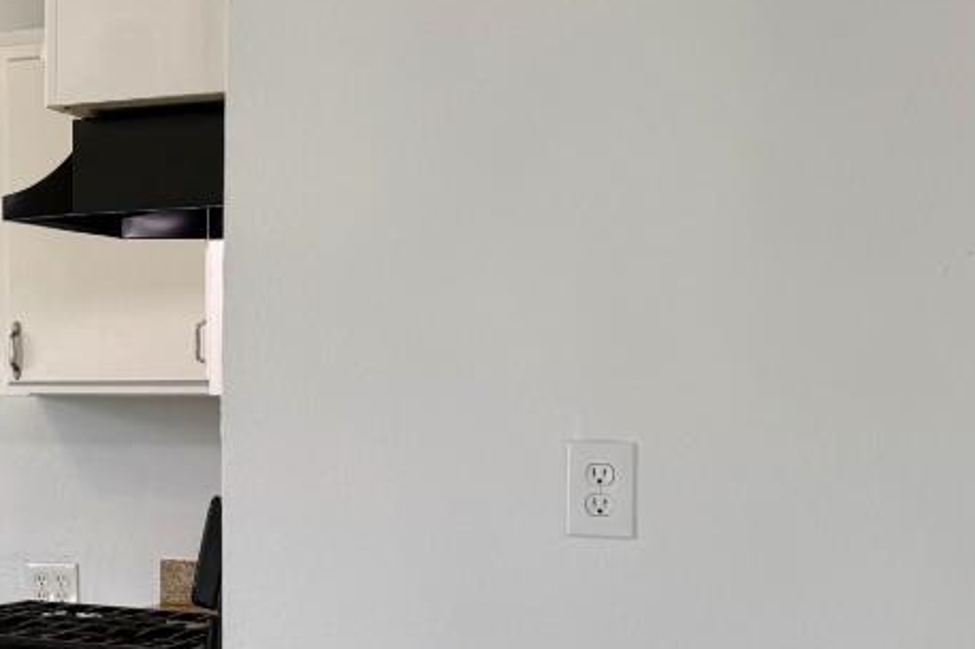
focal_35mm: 82
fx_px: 2219
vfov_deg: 16.6
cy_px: 334
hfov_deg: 20.9
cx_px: -504
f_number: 1.78
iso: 80
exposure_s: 1/274
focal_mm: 6.76
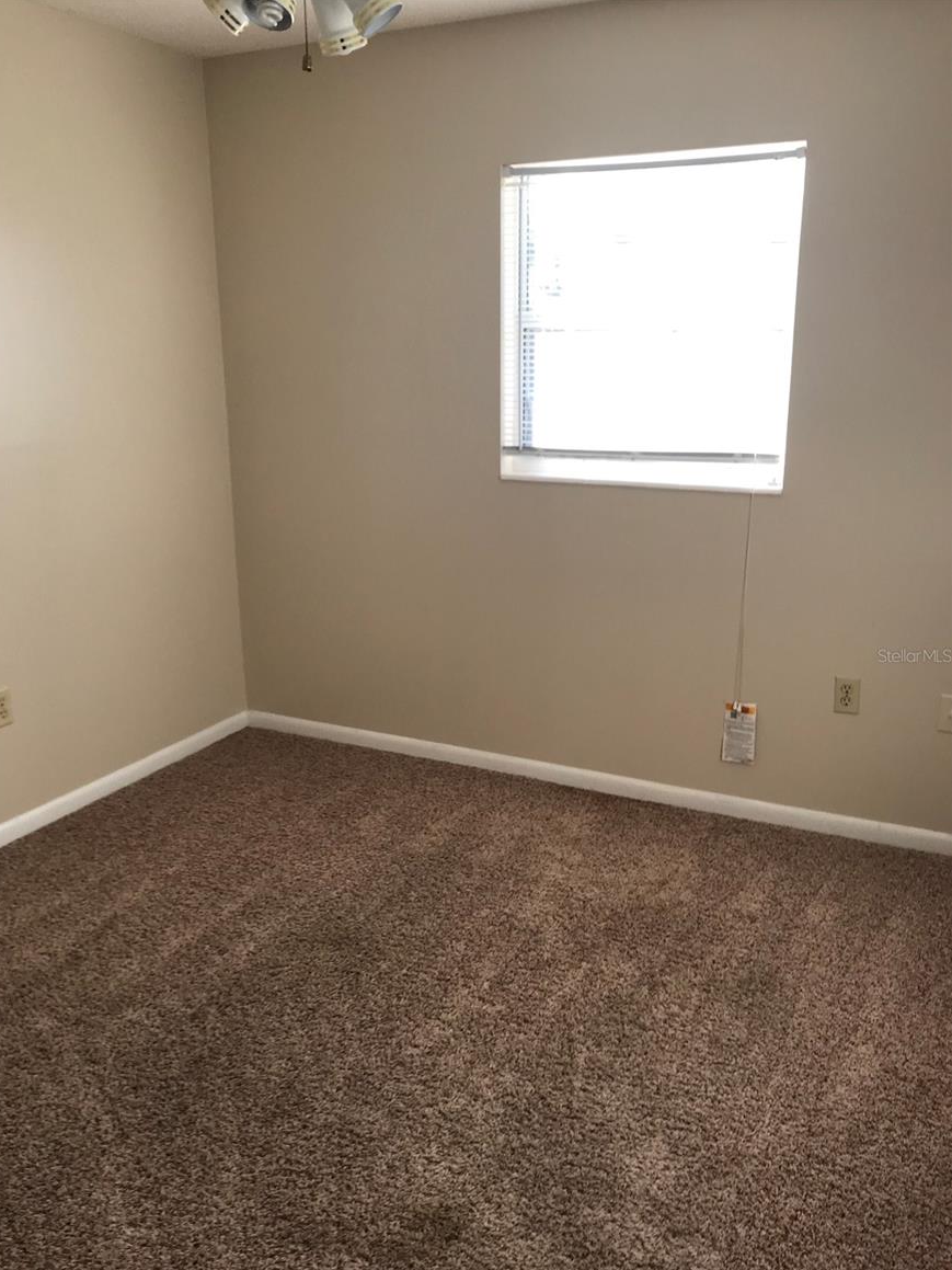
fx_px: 1064
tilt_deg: -15.9
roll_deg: -0.4
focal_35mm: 29
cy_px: 655
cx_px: 462
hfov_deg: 48.2
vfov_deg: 61.7
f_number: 1.8
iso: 32
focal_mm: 3.99
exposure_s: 1/120
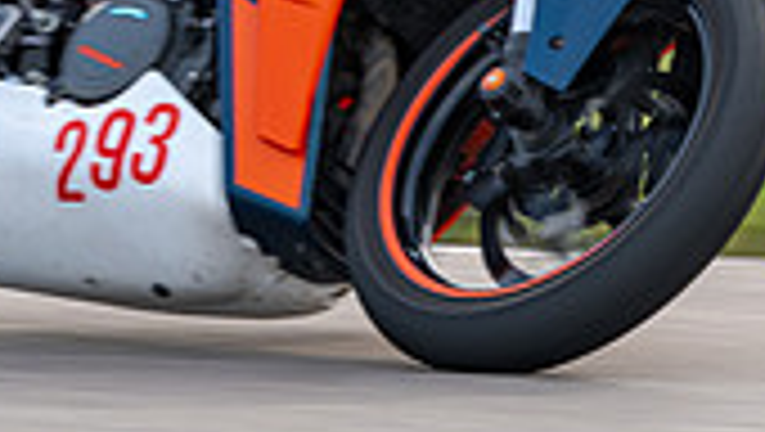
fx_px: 22436
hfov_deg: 2.0
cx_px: 698
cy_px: -106
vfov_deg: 1.1
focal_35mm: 1105
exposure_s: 1/160
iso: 180
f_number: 10
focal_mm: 310
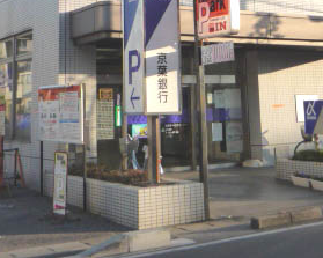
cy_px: -16
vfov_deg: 22.3
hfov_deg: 29.1
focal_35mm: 65
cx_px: 175
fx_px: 621
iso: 160
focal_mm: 4.4
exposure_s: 1/500
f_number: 4
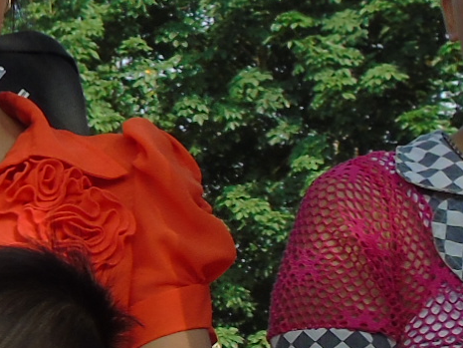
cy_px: 302
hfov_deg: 8.1
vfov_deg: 6.7
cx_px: -727
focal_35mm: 223
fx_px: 2983
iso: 80
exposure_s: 1/320
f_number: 3.9
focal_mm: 7.1
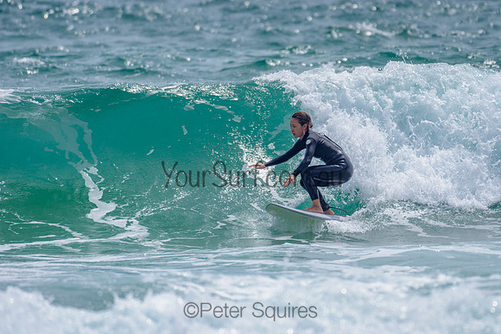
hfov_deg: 3.4
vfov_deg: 2.2
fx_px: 8527
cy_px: 129
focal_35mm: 613
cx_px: 307
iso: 90
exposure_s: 1/2000
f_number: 5.6
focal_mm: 500
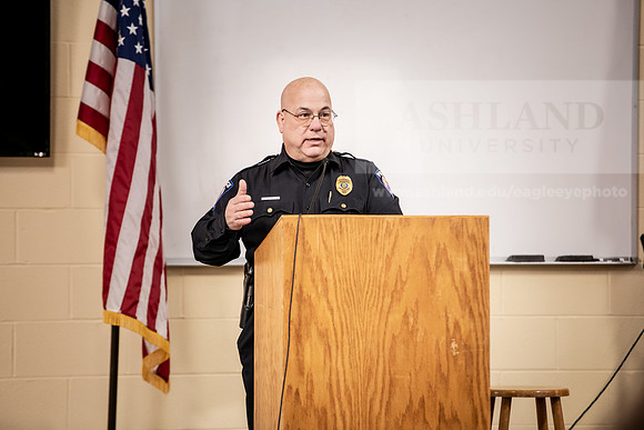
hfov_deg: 10.8
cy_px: 215
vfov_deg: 7.2
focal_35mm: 190
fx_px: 3400
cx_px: 322
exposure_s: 1/200
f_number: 3.2
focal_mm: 190
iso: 1600
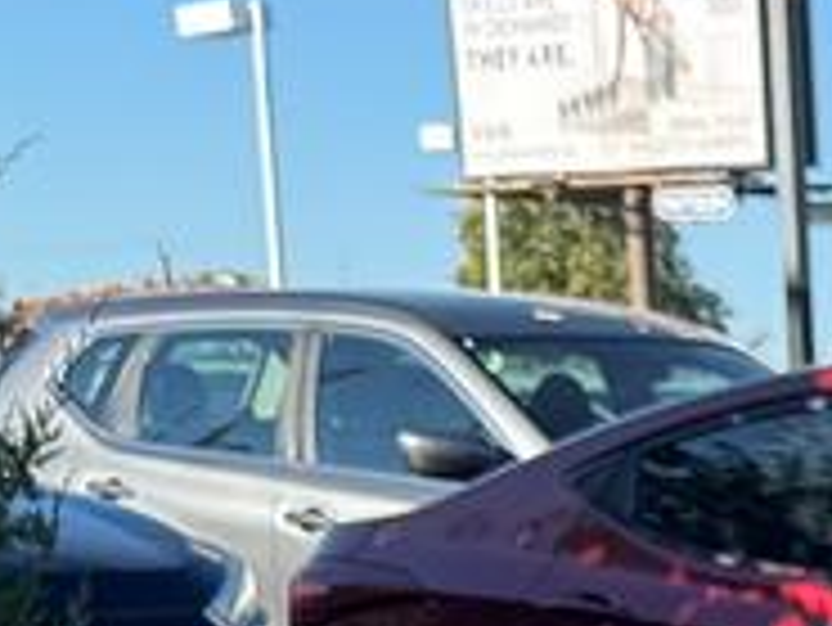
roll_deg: +0.3
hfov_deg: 10.8
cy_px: 1738
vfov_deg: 8.0
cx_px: 1704
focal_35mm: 166
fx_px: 3992
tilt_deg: -16.5
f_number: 1.78
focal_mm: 6.76
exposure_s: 1/938
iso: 80
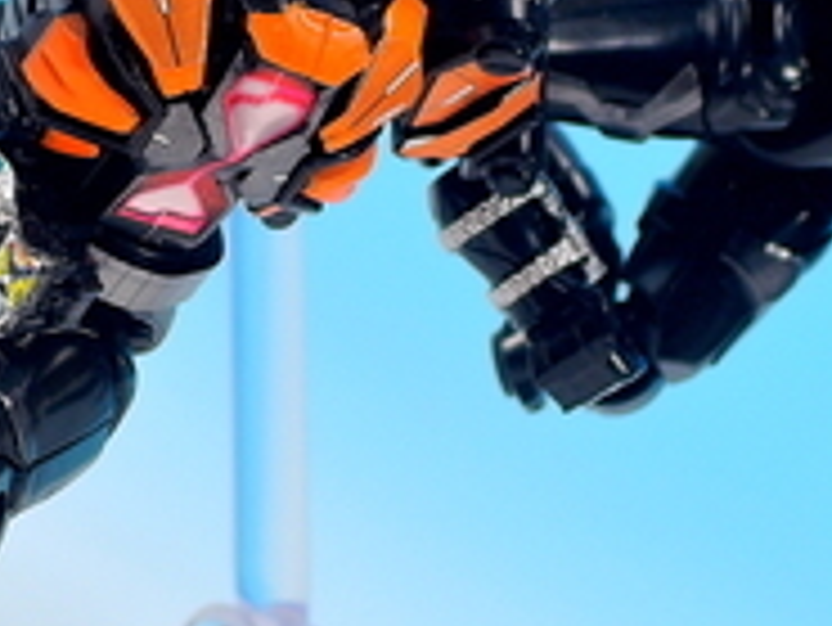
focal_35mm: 275
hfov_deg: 7.2
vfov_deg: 5.4
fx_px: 6614
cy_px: 162
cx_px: 396
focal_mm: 18.2
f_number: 5
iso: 80
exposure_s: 1/2
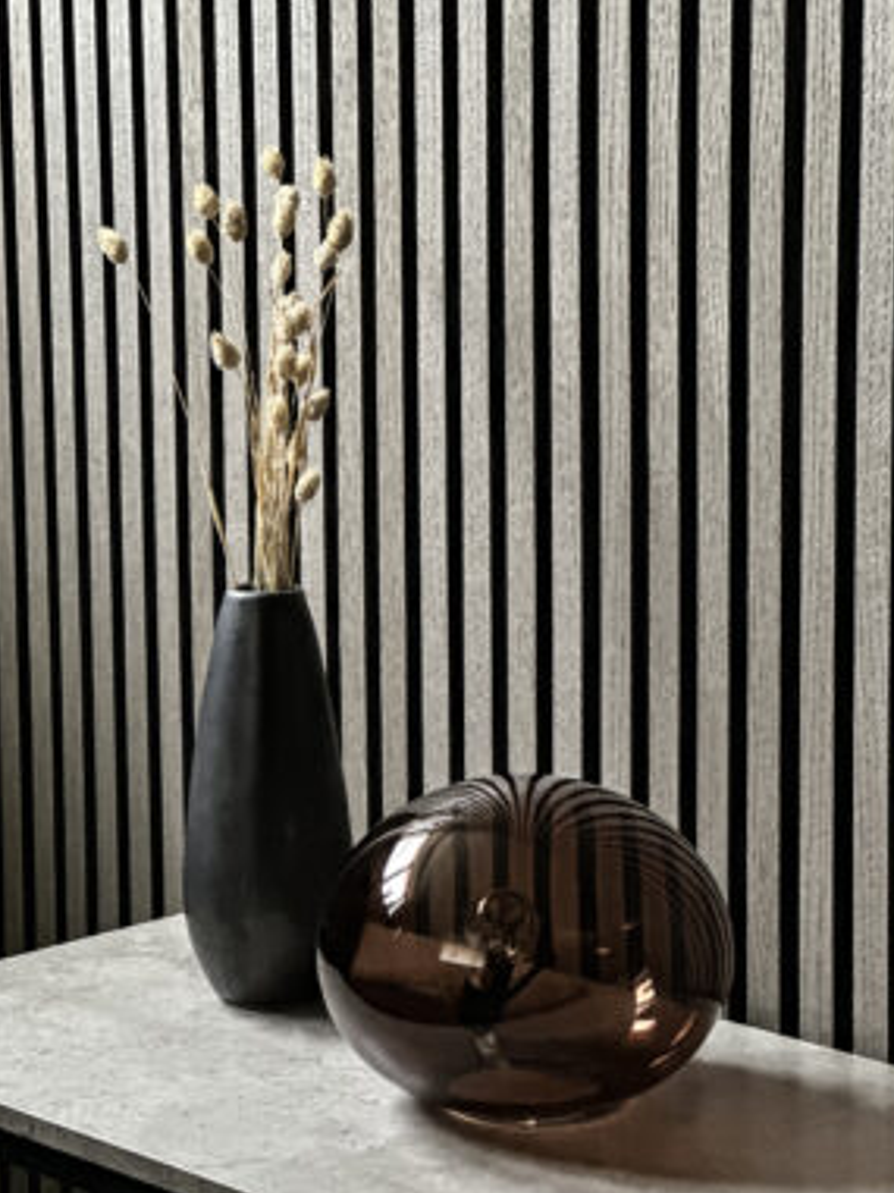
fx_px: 2789
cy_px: 596
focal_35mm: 81
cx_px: 458
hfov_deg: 18.2
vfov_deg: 24.1
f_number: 2.8
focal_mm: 9
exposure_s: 1/14
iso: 800
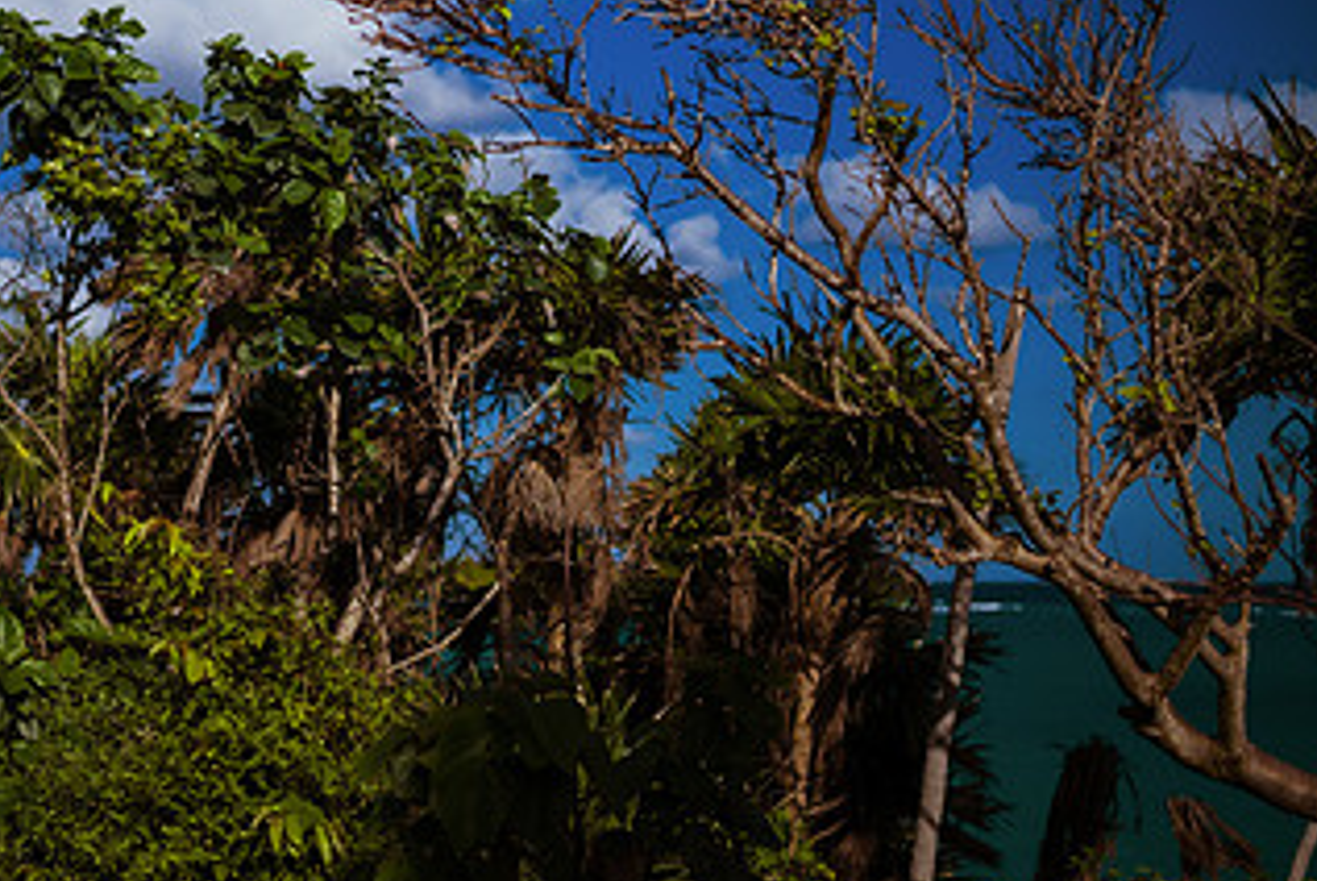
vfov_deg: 21.3
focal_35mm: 64
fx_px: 2343
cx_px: 129
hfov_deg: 30.0
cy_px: 380
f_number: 2
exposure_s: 1/8000
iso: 50
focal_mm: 35
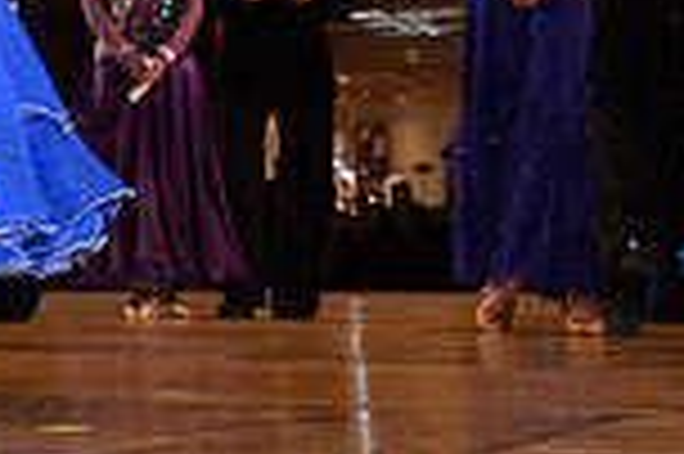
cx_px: -342
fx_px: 2315
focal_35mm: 122
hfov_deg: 15.5
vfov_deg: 10.6
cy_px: -321
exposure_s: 1/250
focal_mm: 32
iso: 2000
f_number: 7.1
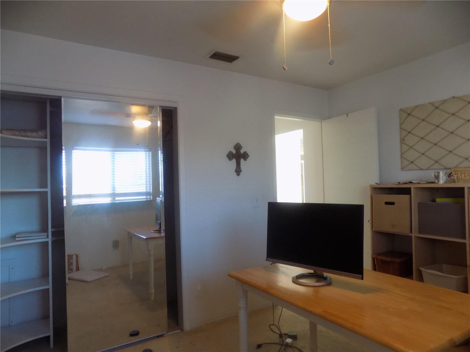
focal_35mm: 23
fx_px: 312
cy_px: 176
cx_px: 235
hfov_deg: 73.9
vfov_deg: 58.9
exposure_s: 1/30
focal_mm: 4
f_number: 3.1
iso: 220
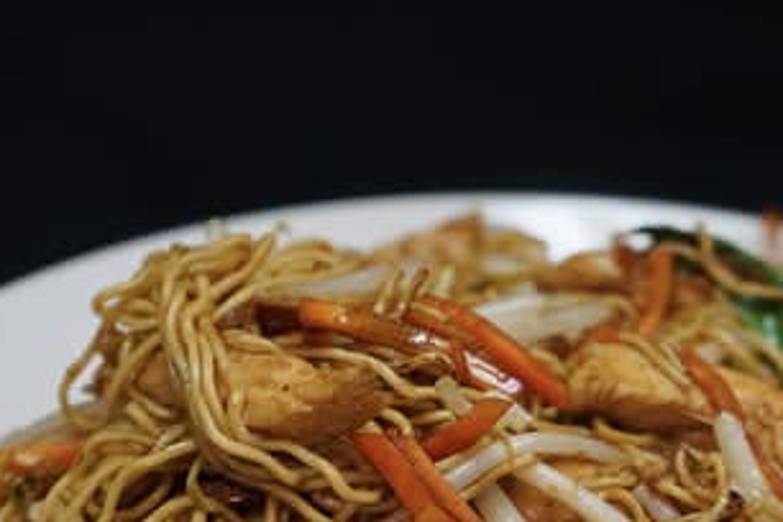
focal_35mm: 82
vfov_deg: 16.5
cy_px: 435
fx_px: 1783
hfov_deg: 24.6
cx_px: 523
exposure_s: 1/60
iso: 640
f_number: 4
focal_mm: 38
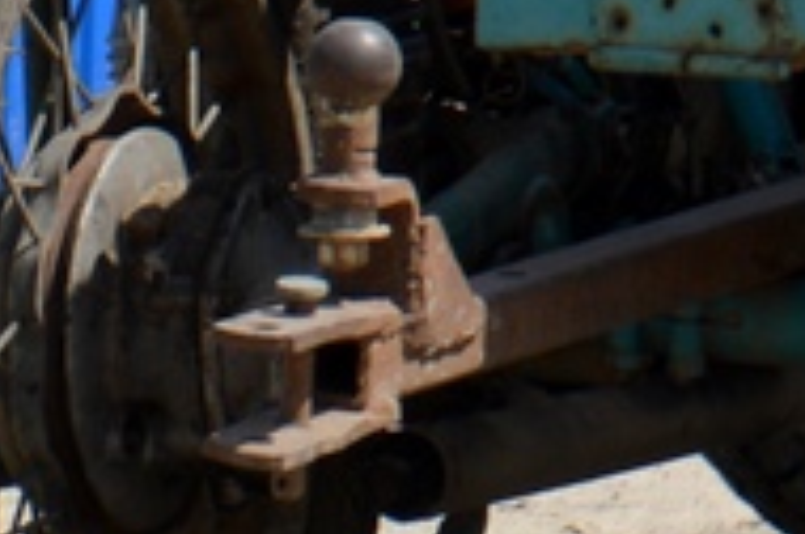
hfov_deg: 2.1
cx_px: 1123
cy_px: -439
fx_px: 22238
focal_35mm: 996
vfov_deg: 1.4
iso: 100
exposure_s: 1/250
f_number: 8
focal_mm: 105
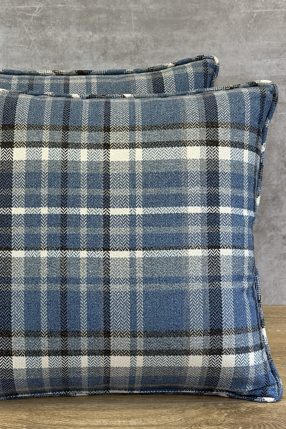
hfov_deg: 20.3
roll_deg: +1.2
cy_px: 229
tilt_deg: -15.2
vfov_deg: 30.1
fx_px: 798
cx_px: 102
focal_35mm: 67
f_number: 1.78
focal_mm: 6.86
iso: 100
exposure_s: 1/170
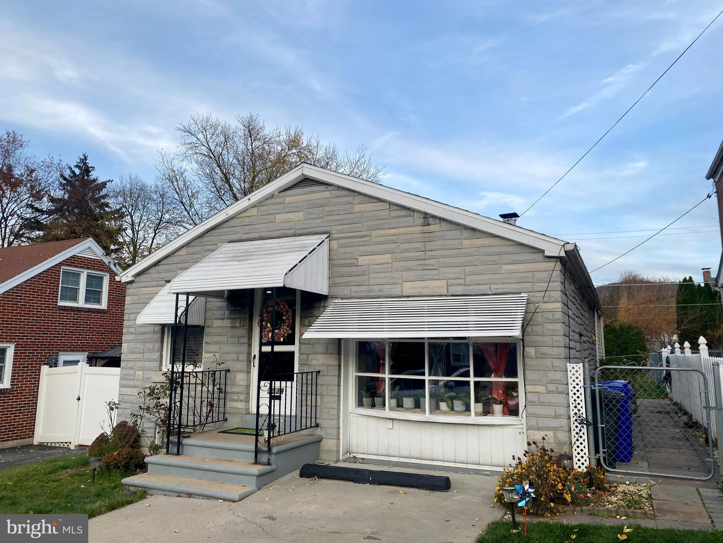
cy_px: 272
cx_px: 362
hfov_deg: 67.3
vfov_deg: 53.1
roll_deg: -0.7
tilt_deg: +10.2
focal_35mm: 26
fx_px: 543
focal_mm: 4.25
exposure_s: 1/546
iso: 32
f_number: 1.8
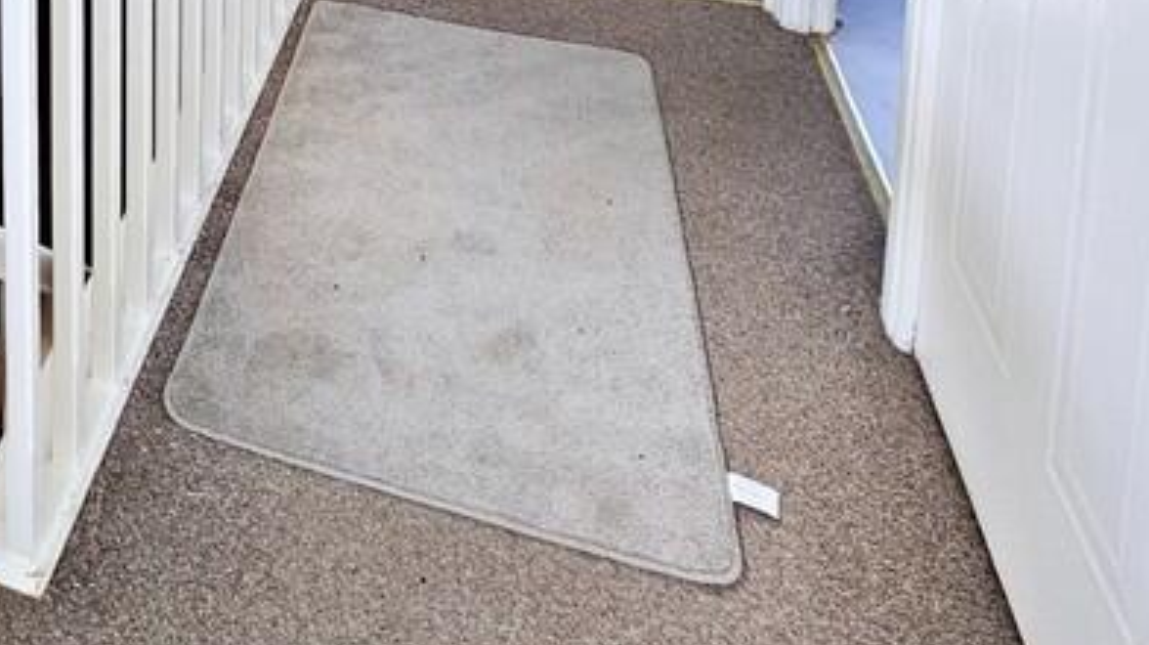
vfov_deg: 22.5
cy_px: -443
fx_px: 1127
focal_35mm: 37
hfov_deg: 46.9
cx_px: 53
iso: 125
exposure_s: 1/100
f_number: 2.2
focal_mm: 2.2
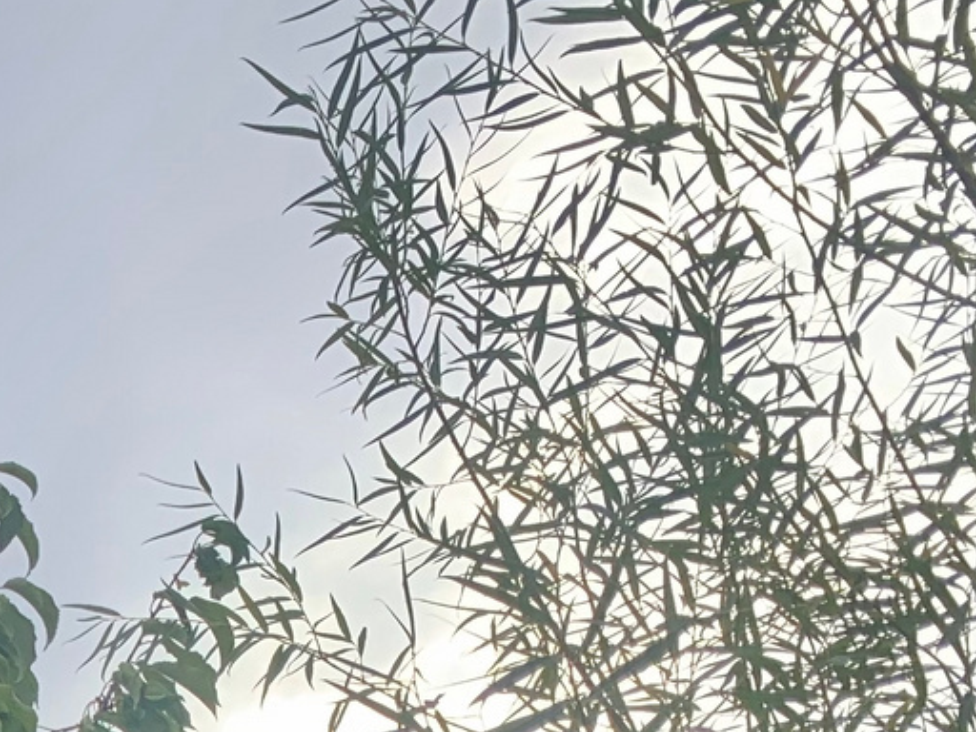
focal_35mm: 104
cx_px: -820
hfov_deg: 15.9
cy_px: 1348
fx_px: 2932
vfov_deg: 12.8
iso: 25
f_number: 1.8
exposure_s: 1/777
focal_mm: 4.25
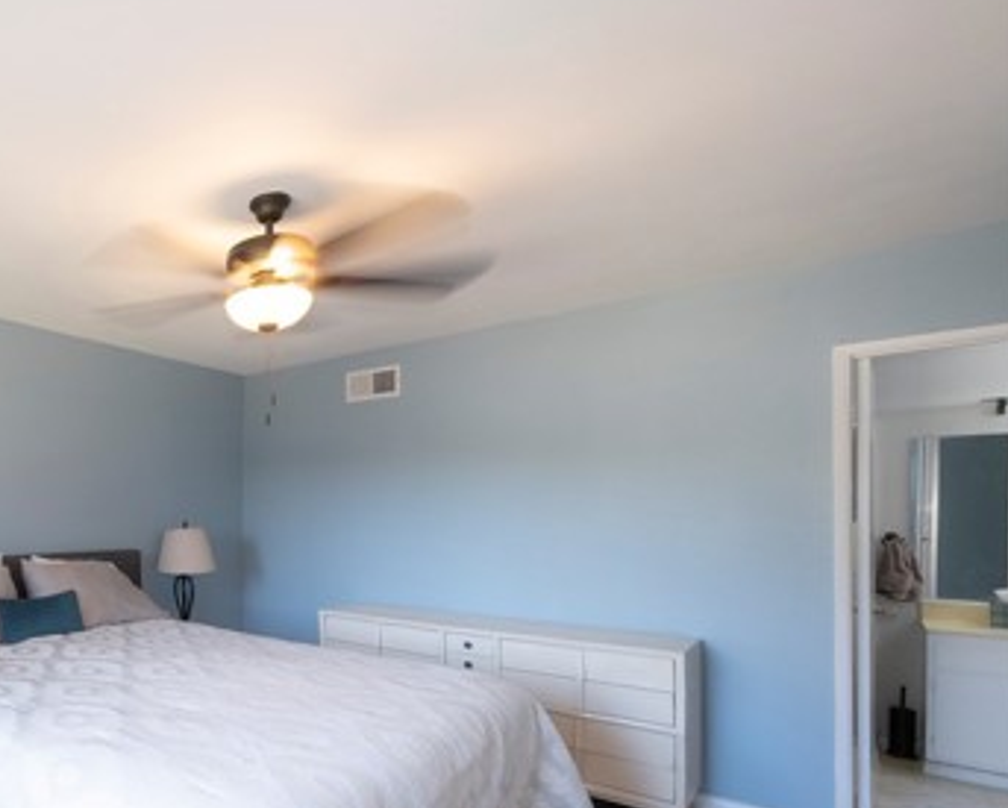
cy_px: 516
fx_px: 627
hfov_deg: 63.4
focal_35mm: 21
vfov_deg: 64.4
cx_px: 82
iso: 800
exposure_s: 1/12
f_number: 11
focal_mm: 8
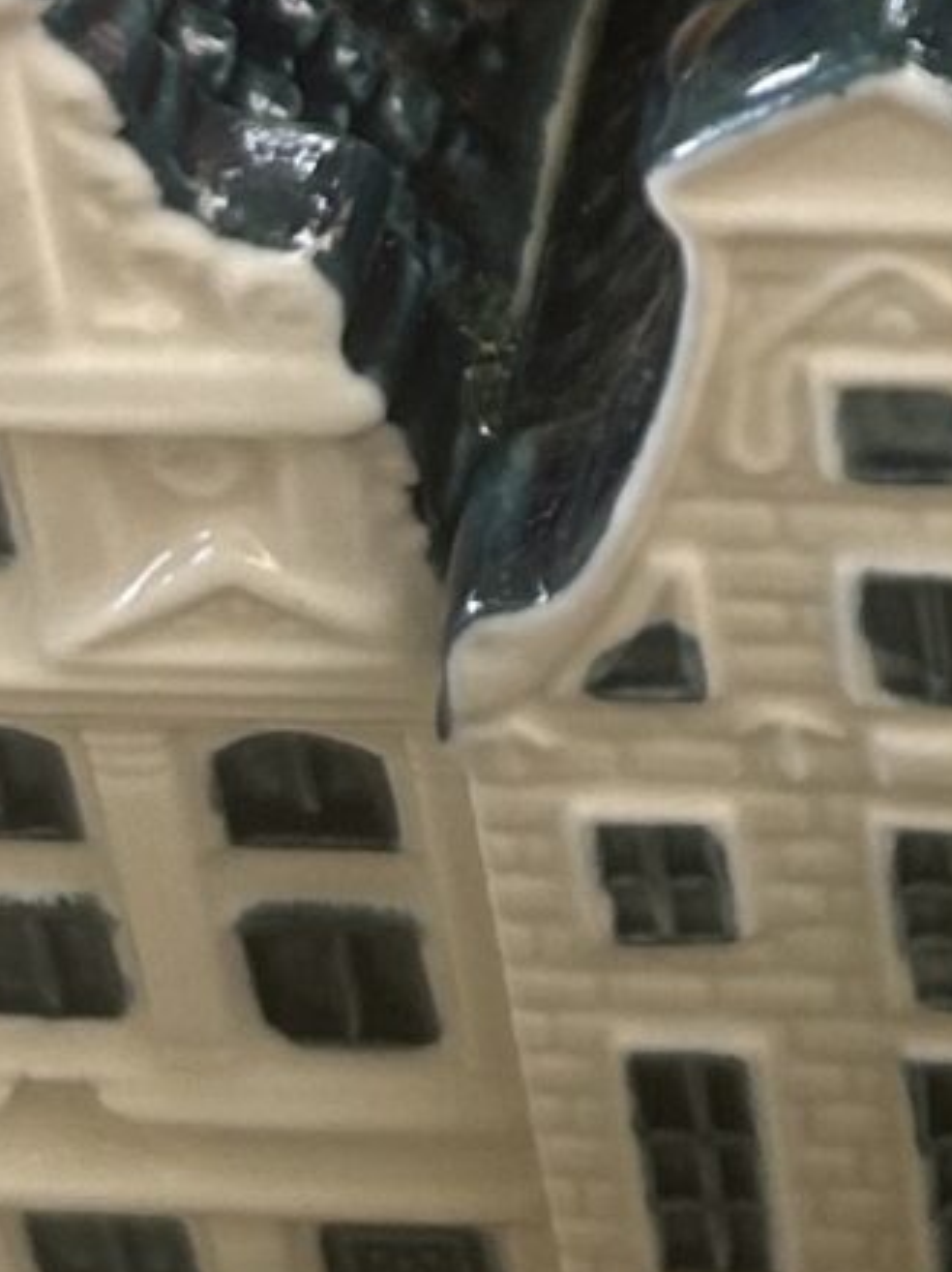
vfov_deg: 12.5
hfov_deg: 9.5
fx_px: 5579
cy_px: -456
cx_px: 1408
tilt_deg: -41.4
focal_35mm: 152
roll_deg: +1.2
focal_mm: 5.7
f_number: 1.5
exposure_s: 1/121
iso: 100
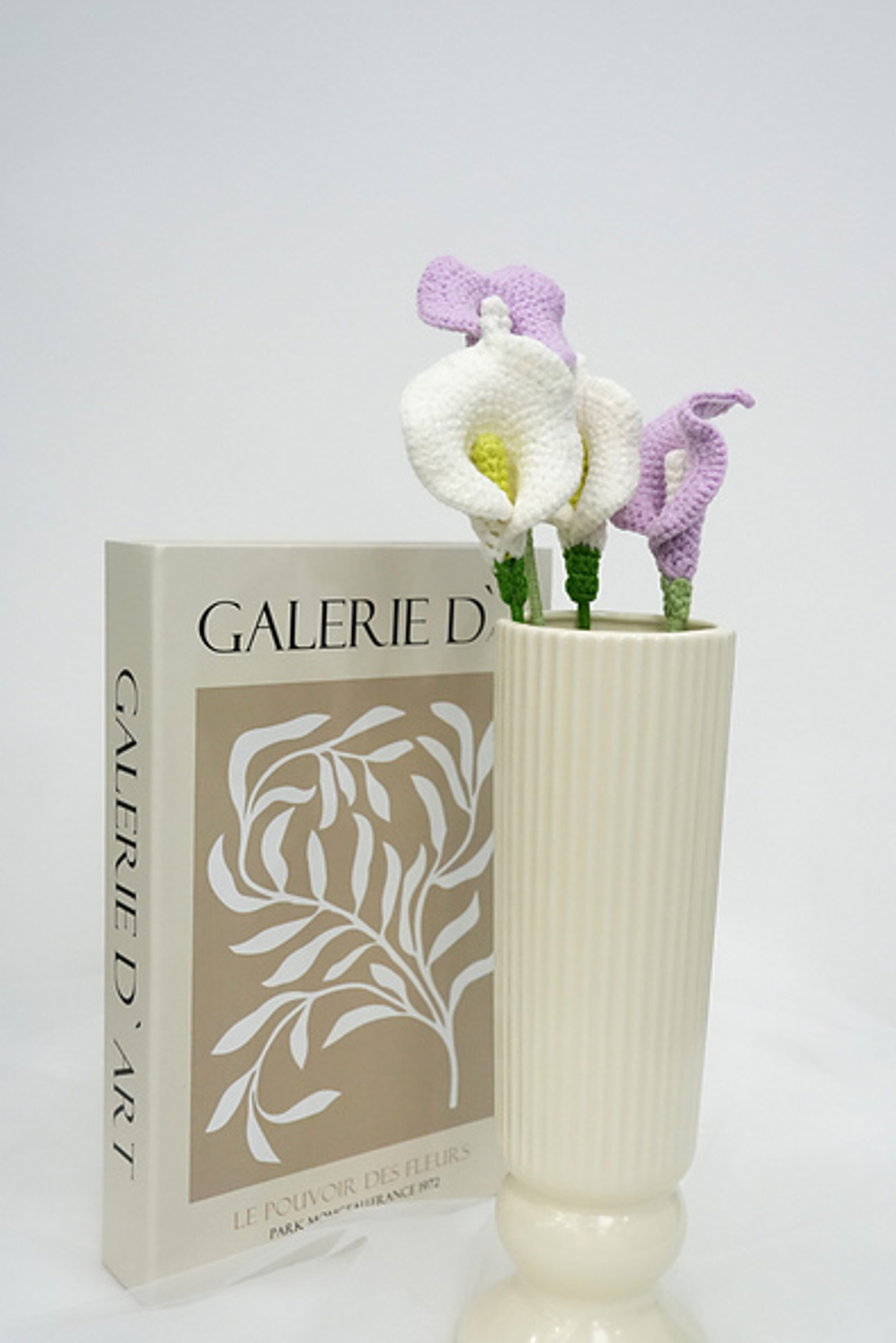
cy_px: 685
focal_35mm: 40
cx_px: 468
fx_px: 1492
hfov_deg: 33.4
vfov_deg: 48.4
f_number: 6.3
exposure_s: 1/200
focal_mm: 37
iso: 4000
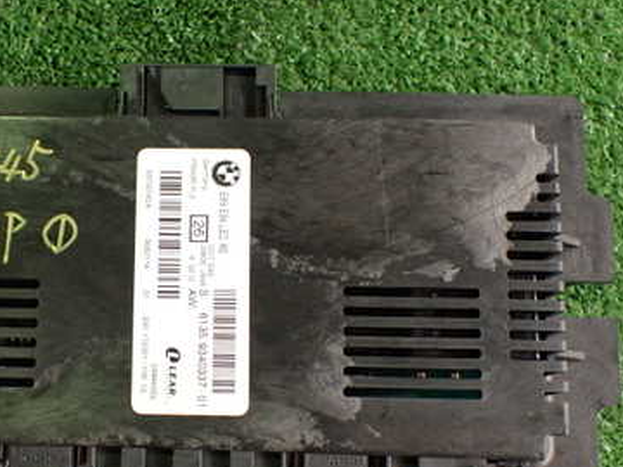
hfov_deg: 37.5
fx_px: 900
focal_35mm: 50
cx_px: 182
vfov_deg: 29.0
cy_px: 287
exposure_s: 1/125
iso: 640
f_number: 2.3
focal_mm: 5.4
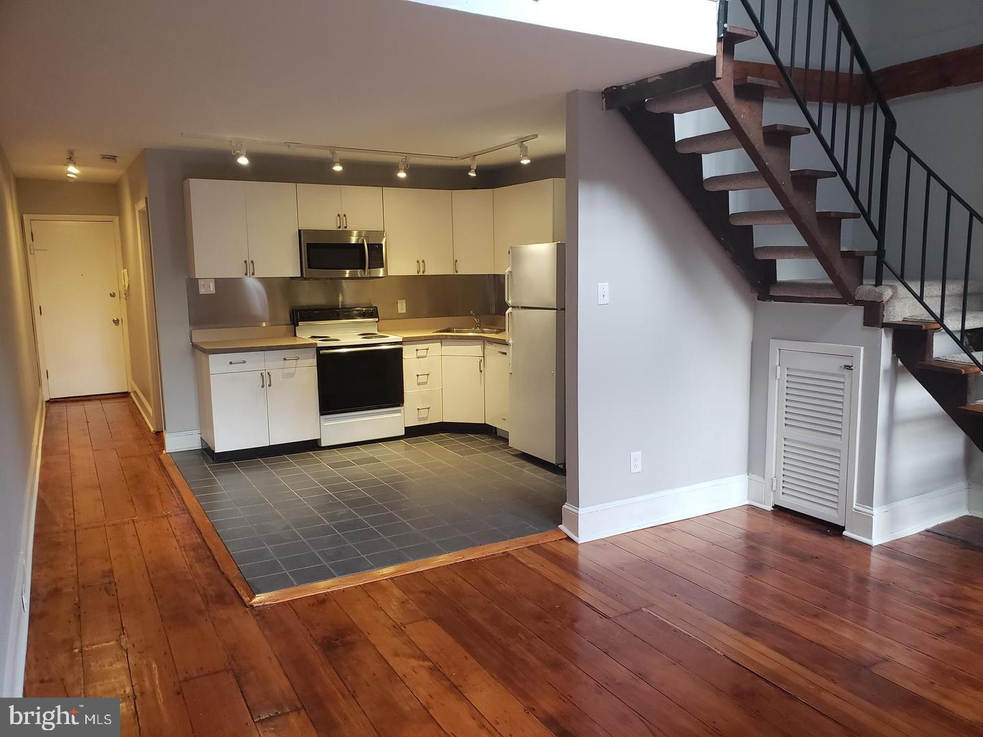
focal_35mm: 26
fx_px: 738
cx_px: 492
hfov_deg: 67.3
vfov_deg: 53.1
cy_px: 368
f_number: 2.4
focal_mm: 4.3
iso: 250
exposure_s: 1/40
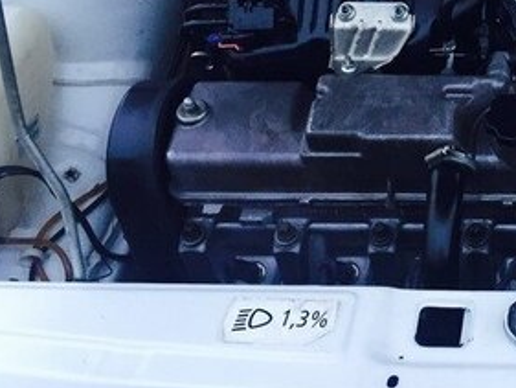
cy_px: -32
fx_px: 1014
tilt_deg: -32.5
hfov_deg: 26.4
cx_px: 566
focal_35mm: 68
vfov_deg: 20.7
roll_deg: +0.7
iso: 64
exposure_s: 1/33
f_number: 2.2
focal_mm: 4.15
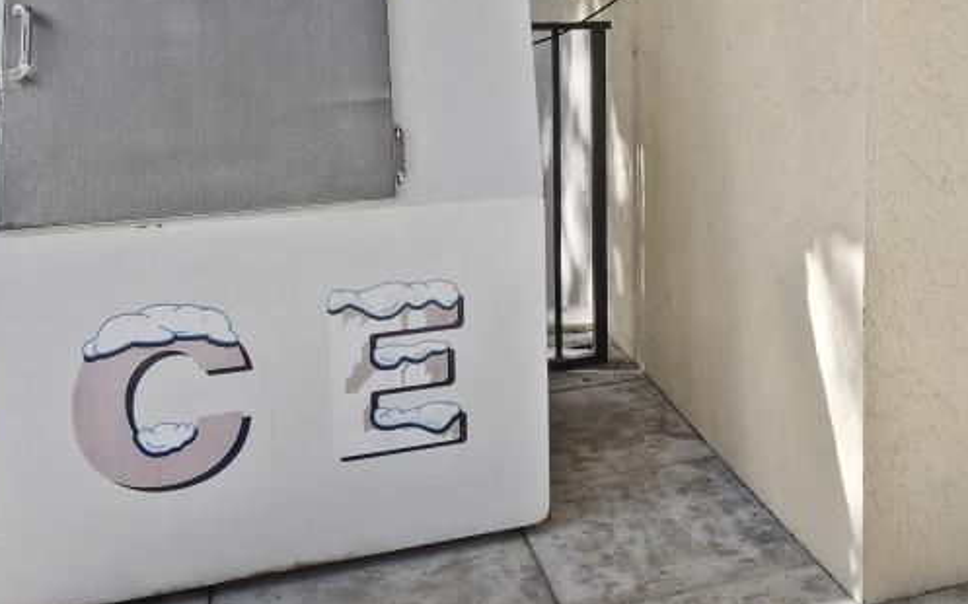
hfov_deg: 43.9
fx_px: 1134
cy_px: -35
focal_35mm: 43
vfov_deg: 27.6
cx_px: 784
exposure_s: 1/30
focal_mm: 7
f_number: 11
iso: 400
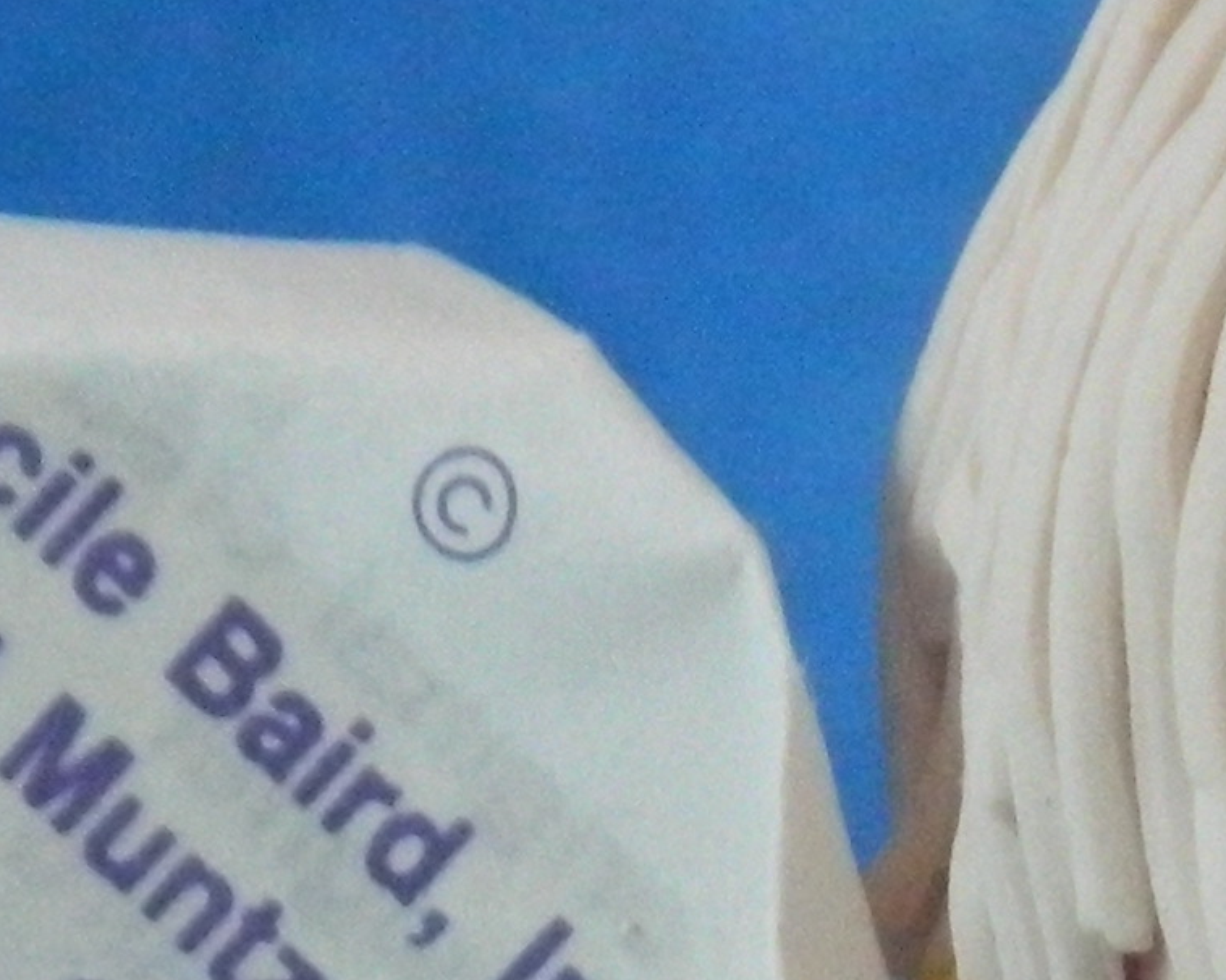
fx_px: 20786
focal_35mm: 573
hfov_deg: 3.4
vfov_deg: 2.7
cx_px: 721
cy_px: 1750
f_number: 4.5
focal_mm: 18.6
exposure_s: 1/30
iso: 400
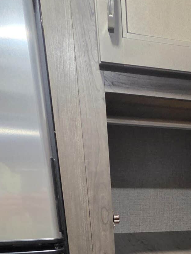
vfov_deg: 35.9
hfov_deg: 33.1
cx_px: 189
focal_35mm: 40
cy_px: 309
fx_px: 294
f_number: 2.2
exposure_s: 1/40
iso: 1250
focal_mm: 2.2
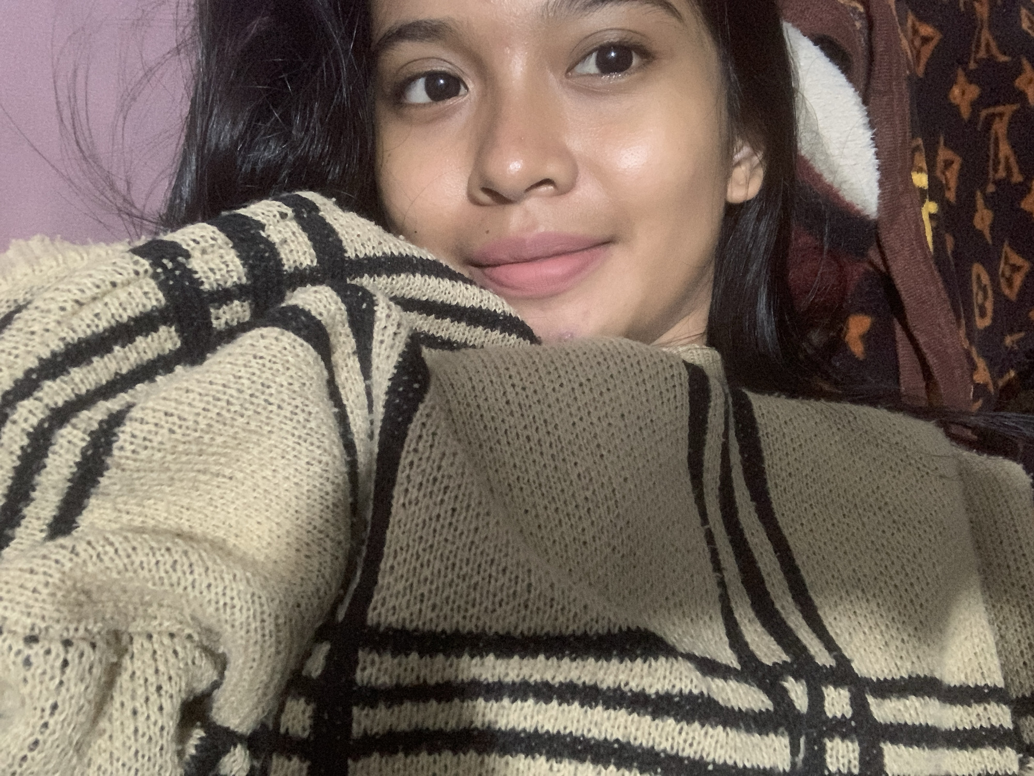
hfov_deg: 56.8
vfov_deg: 44.2
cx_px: 517
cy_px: 388
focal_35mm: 32
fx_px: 956
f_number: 2.2
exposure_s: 1/27
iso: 640
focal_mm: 2.87
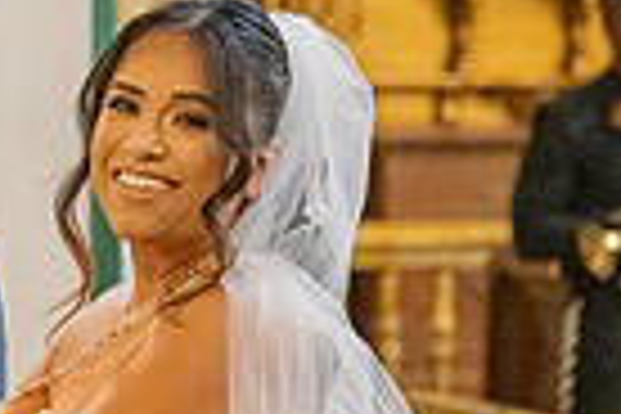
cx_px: -521
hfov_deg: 5.5
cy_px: 450
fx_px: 6313
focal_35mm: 366
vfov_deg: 3.8
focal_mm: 70
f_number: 2.8
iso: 2000
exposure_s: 1/200
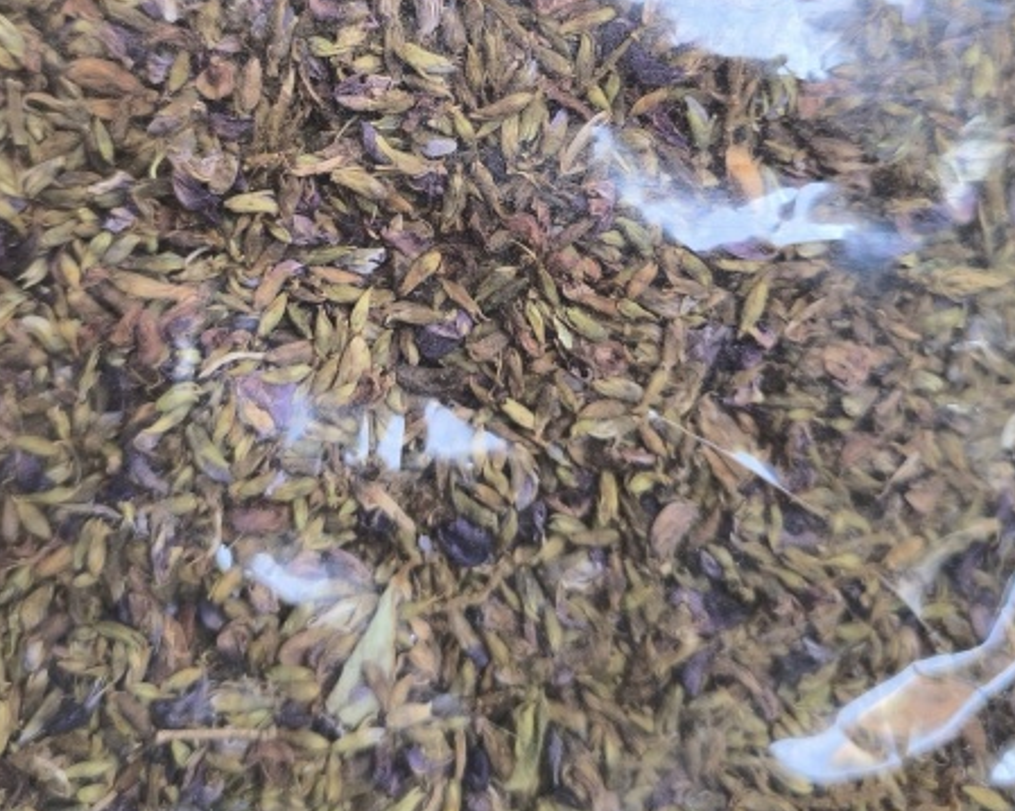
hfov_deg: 45.8
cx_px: 463
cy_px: 178
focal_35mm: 40
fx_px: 1201
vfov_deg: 36.2
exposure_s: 1/100
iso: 200
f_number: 1.65
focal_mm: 6.14
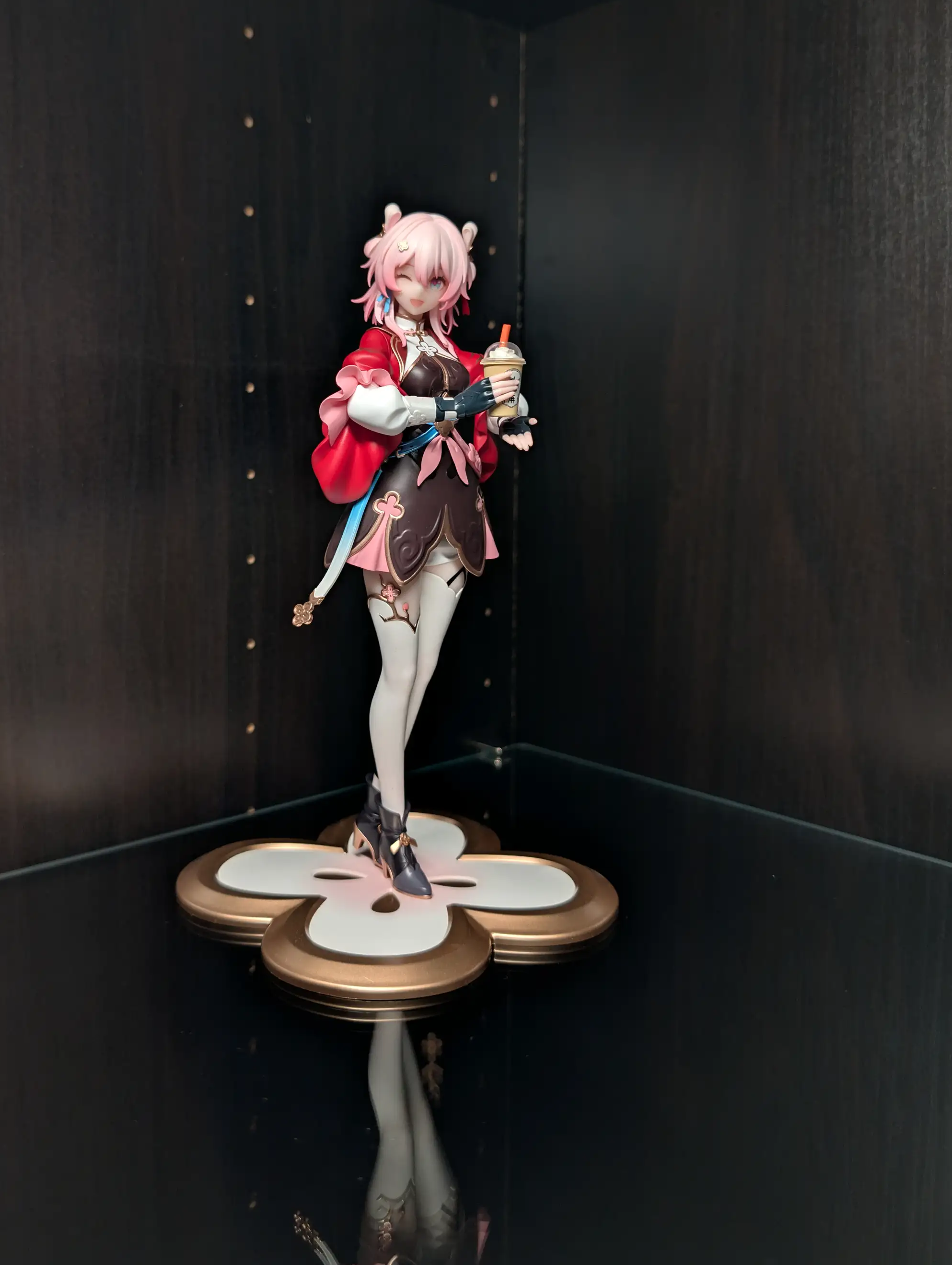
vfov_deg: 61.1
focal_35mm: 29
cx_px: 383
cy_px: 511
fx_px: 1061
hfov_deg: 48.1
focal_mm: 6.9
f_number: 1.68
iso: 45
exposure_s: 1/18.2
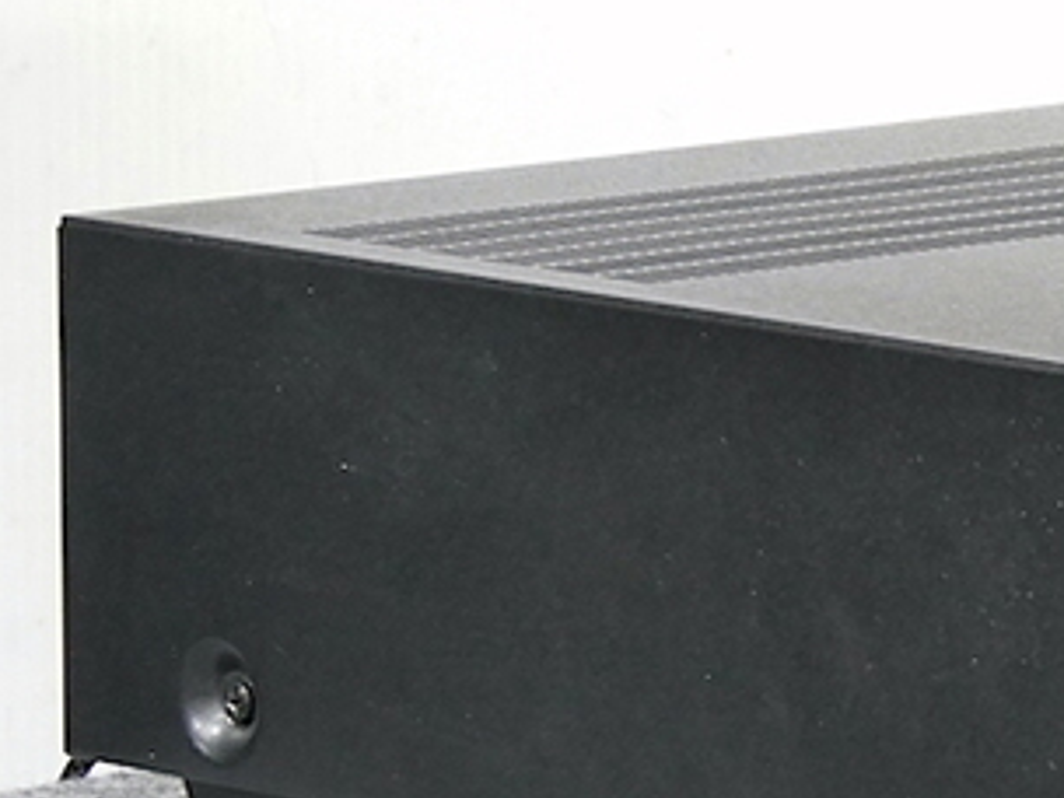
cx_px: 1592
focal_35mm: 392
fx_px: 12049
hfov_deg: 5.0
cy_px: 553
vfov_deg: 3.8
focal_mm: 22.3
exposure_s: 1/2
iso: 200
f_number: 5.2
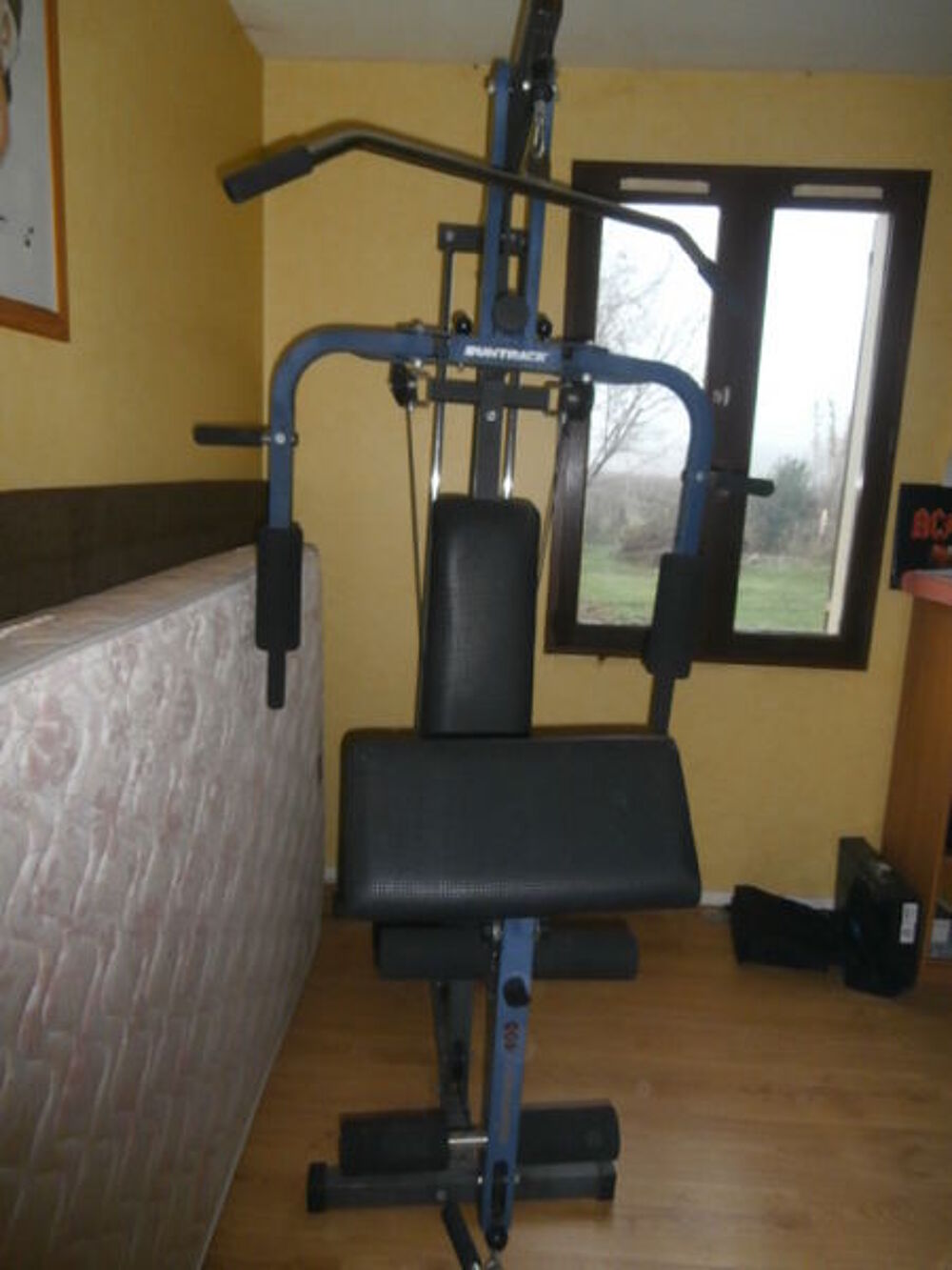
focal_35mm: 24
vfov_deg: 71.6
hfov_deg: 56.8
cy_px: 635
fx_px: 880
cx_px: 476
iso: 200
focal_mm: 4.2
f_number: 3
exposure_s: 1/30
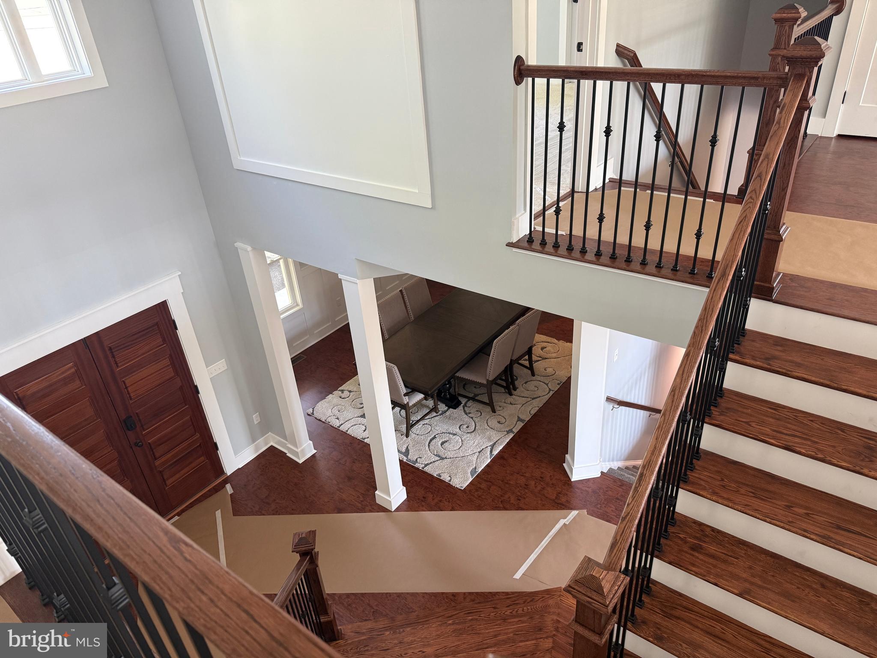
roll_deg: +4.8
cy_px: 329
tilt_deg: -30.6
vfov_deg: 56.8
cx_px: 438
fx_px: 608
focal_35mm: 24
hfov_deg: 71.6
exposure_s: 1/75
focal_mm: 6.76
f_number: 1.78
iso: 200
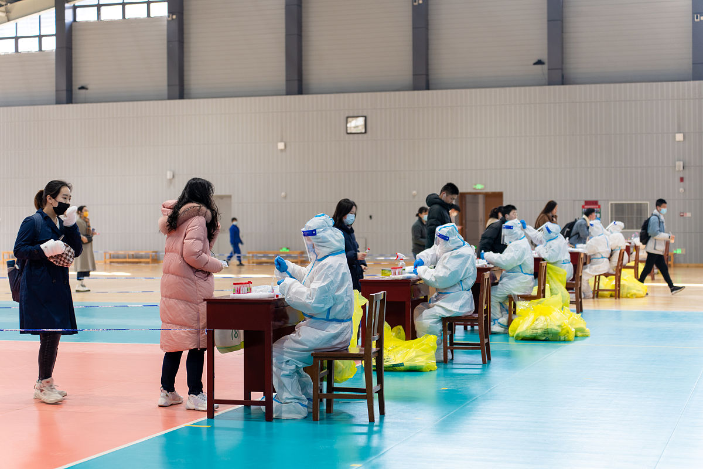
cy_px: 234
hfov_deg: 31.0
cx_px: 352
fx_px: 1269
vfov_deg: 20.9
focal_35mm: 65
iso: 500
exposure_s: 1/100
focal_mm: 65
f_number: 2.8
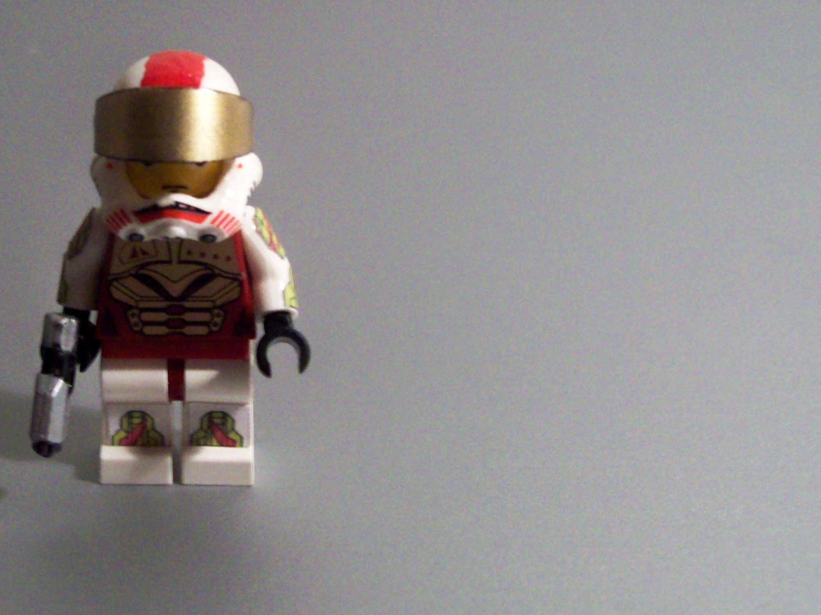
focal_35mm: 59
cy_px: 244
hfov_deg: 32.0
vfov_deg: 24.8
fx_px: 1399
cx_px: 184
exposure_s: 1/8
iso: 200
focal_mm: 6
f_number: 2.7
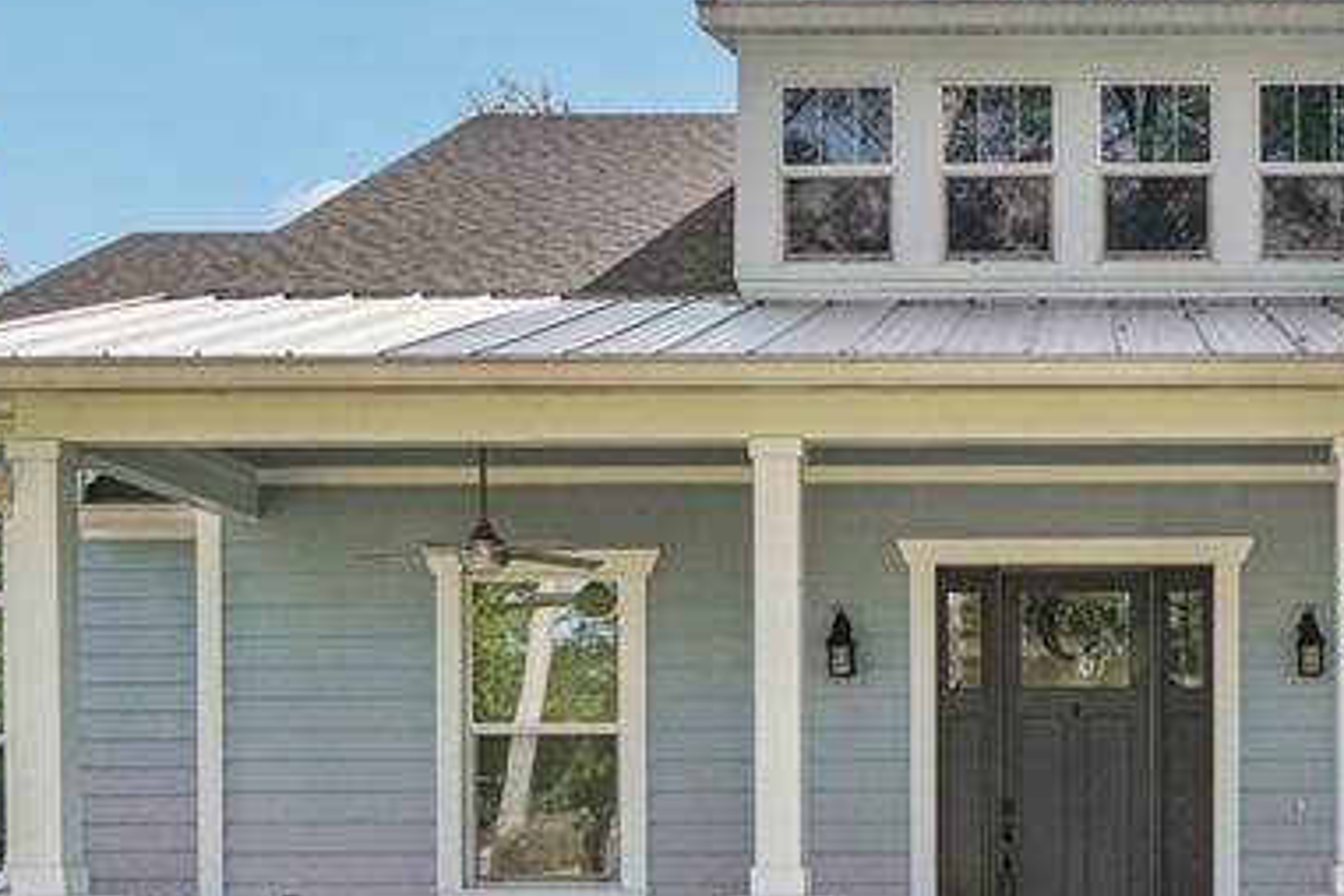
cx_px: 1079
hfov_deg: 36.6
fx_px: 1954
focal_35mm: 52
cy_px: 871
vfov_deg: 24.8
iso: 400
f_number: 8
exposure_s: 1/400
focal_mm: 13
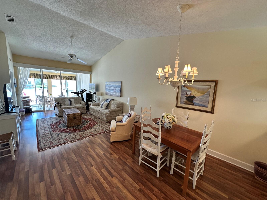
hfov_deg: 102.1
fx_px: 108
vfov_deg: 85.7
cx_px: 134
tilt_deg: -6.4
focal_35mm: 14
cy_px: 100
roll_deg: -2.7
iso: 160
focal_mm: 2.22
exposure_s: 1/120
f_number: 2.2
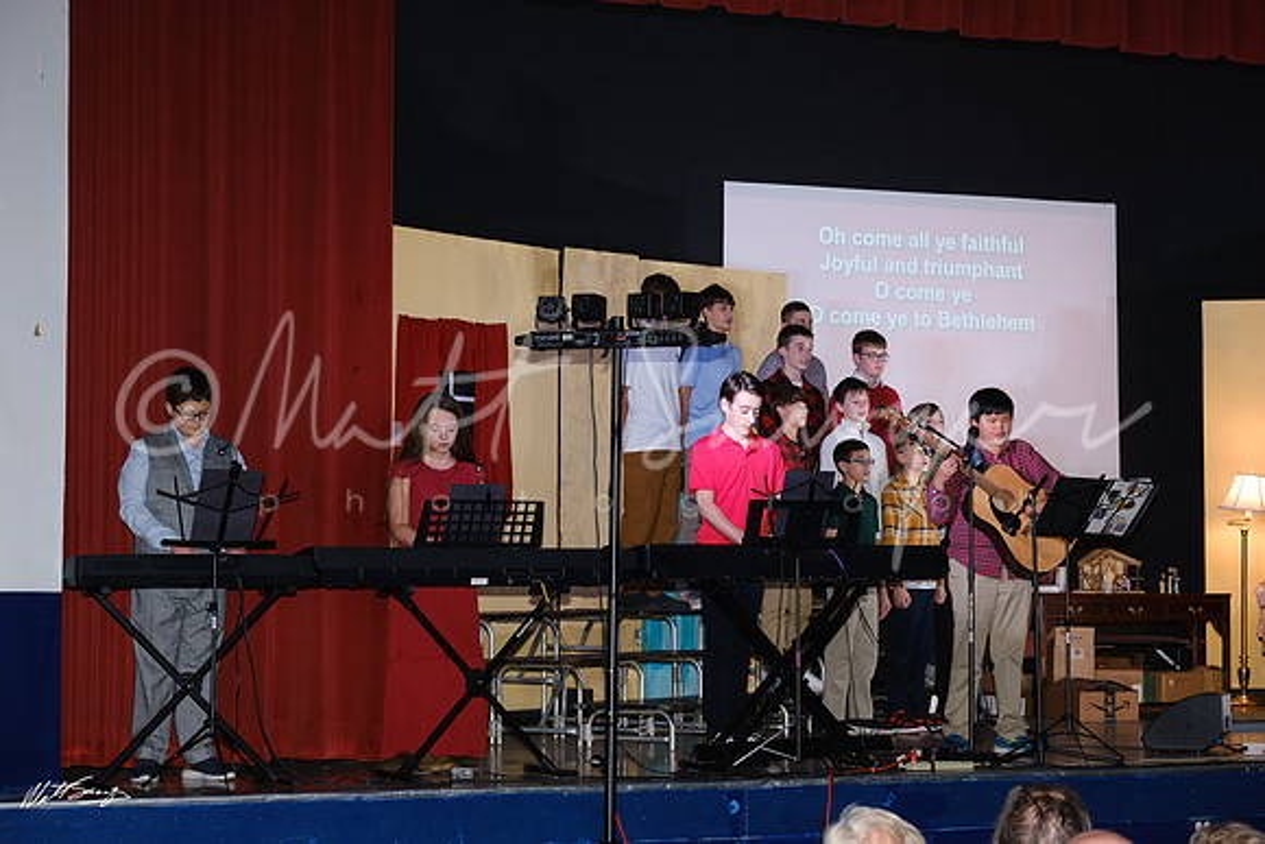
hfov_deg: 26.0
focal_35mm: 78
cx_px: 632
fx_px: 2741
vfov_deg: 17.5
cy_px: 422
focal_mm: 52
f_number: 5.6
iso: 1600
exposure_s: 1/125
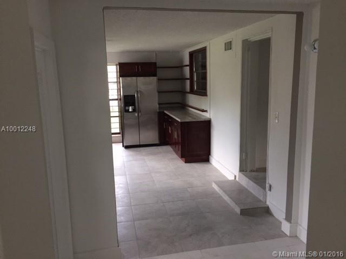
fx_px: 290
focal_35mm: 29
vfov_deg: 48.2
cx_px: 173
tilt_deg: -10.4
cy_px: 130
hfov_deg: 61.7
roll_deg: +0.5
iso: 125
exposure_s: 1/30
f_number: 2.2
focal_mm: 4.15
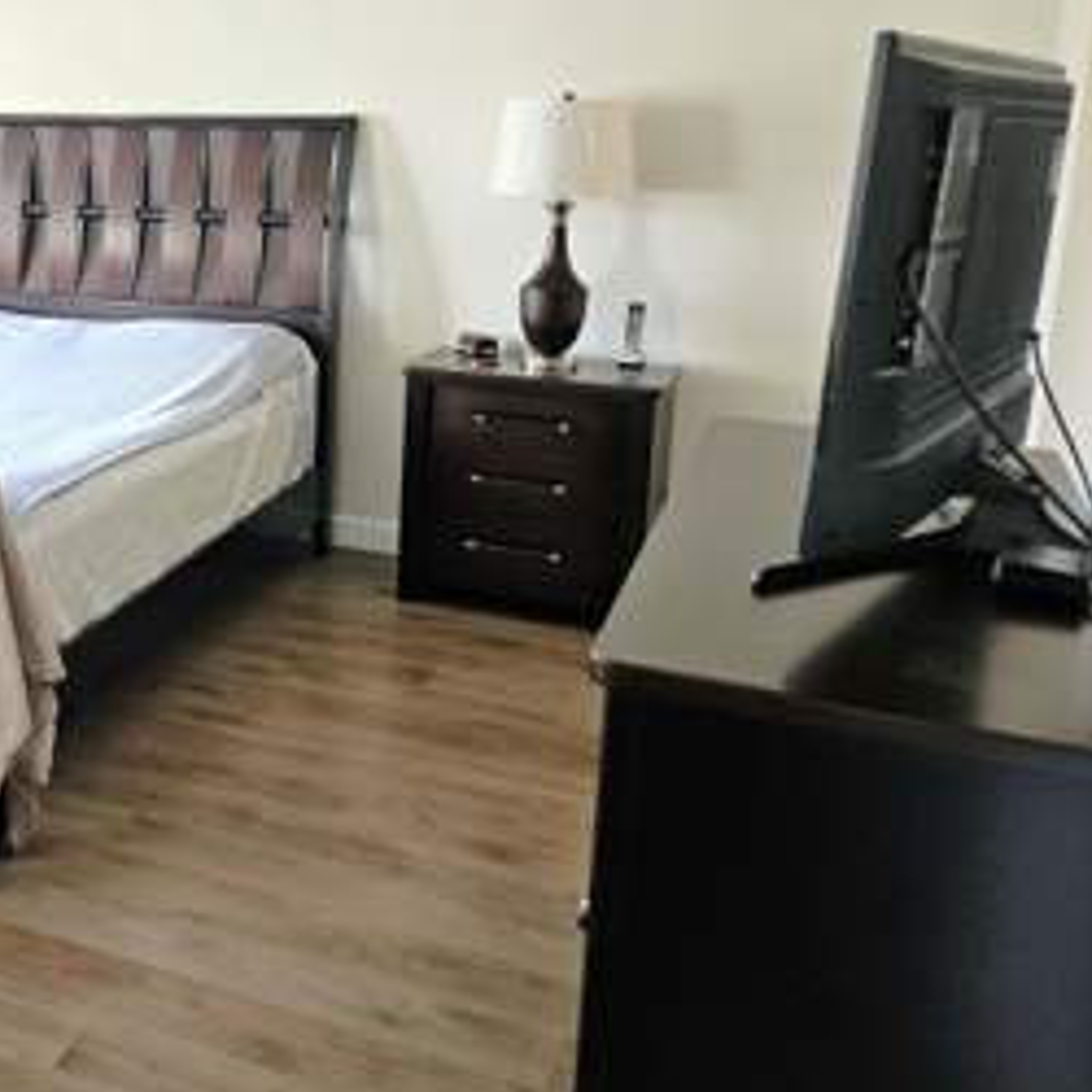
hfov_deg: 39.9
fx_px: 1392
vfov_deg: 42.4
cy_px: 391
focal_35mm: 39
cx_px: 122
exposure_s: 1/120
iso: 250
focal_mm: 5.4
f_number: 1.8
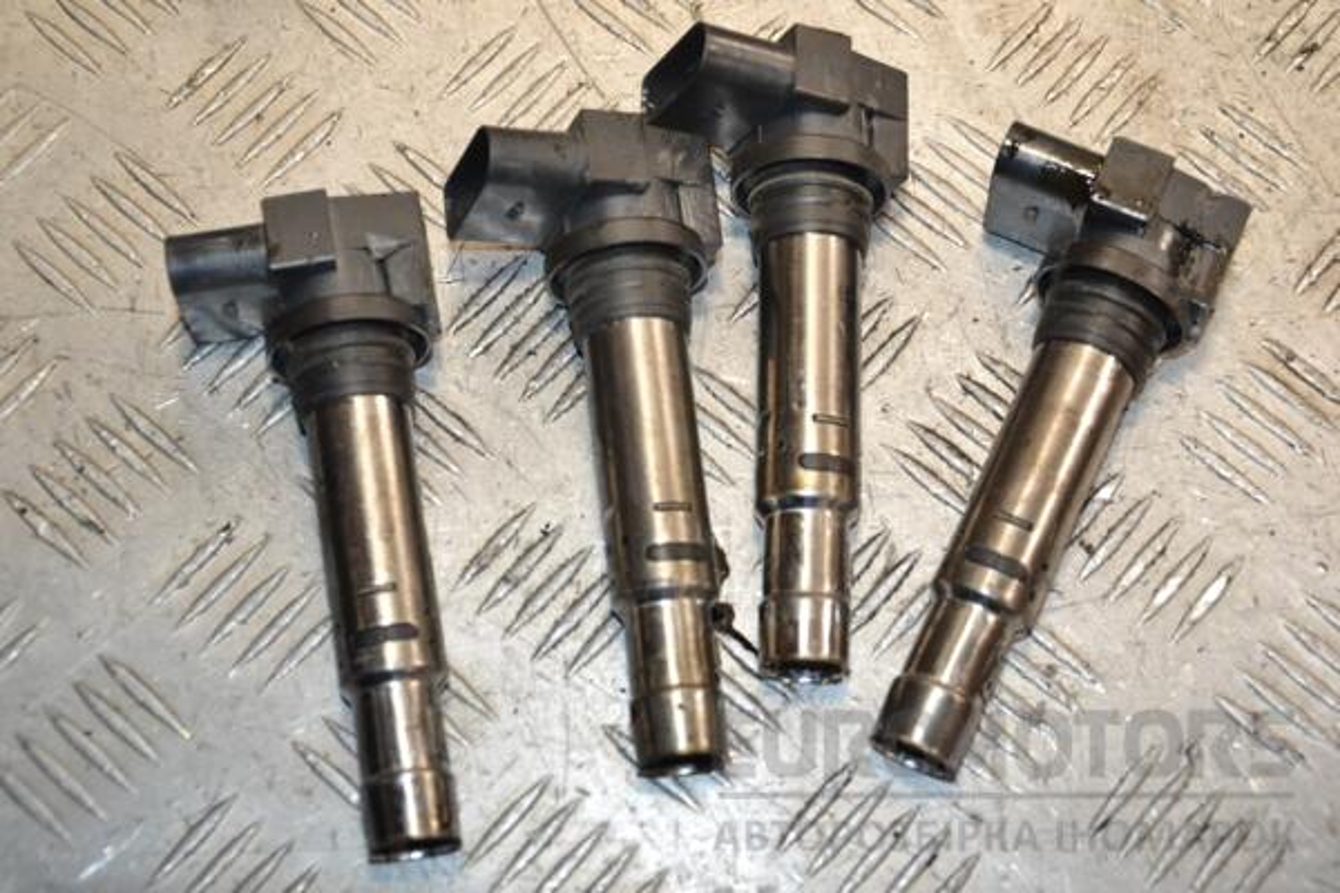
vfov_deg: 18.9
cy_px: 446
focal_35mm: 72
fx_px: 2680
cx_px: 670
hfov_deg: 28.1
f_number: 4.8
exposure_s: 1/200
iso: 800
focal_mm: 48
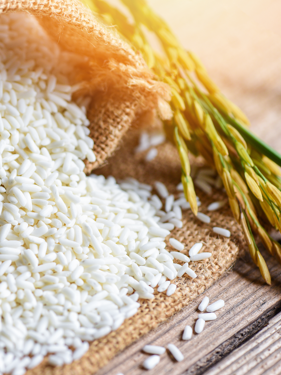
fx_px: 1645
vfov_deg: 13.0
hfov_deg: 9.7
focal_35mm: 152
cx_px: 14
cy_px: 187
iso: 400
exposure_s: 1/320
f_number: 6.3
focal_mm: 105
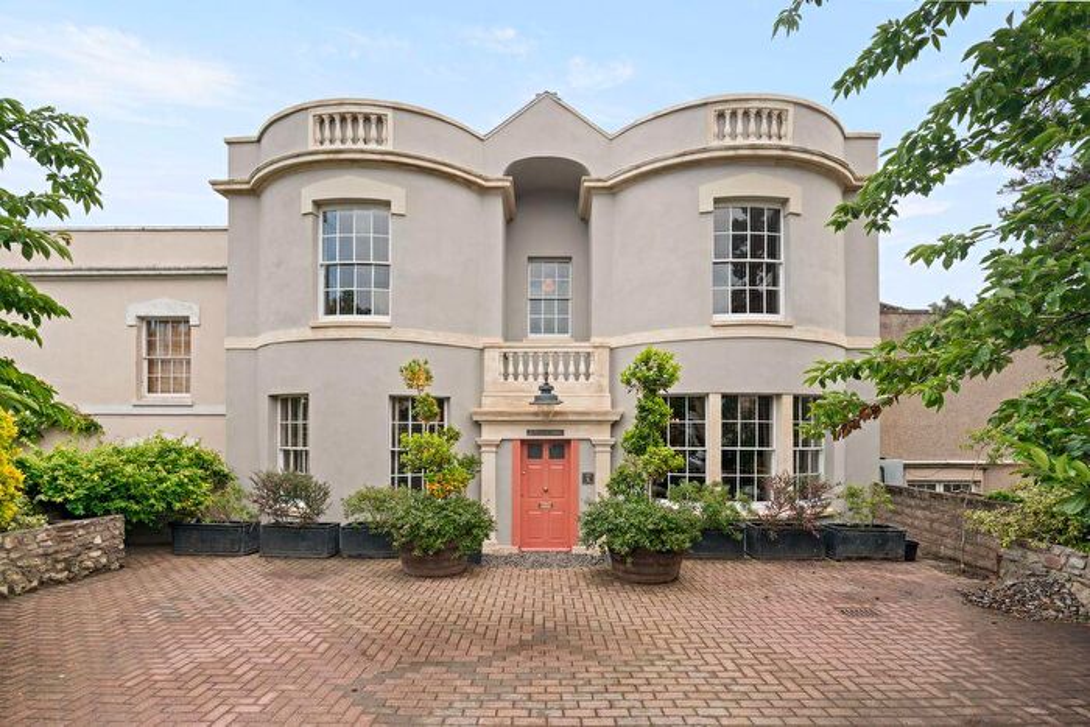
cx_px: 545
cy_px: 364
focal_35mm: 16
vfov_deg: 73.8
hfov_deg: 96.7
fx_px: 485
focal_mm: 16
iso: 320
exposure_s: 1/200
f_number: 5.6
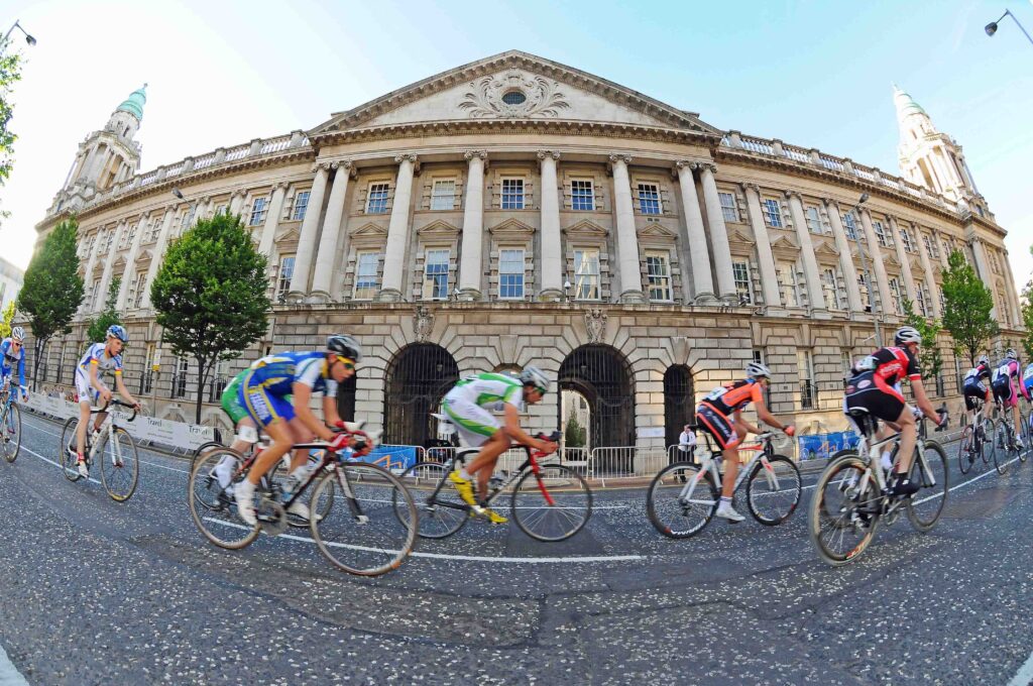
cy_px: 343
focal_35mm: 16
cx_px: 516
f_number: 5.6
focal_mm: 10.5
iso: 800
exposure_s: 1/400
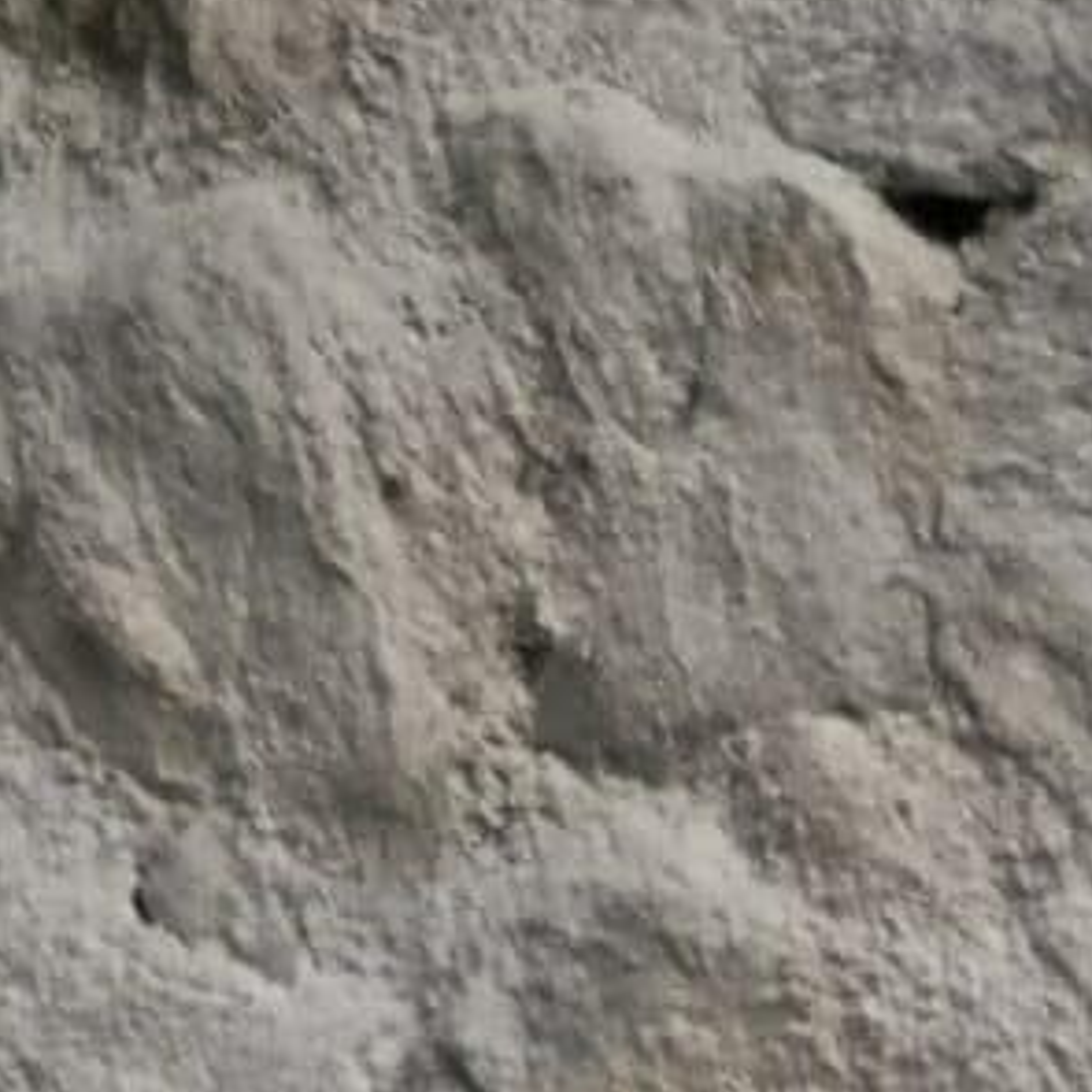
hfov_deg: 10.3
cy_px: 3406
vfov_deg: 9.4
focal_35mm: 141
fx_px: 5032
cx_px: 2824
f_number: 1.8
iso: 1600
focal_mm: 5.4
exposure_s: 1/100
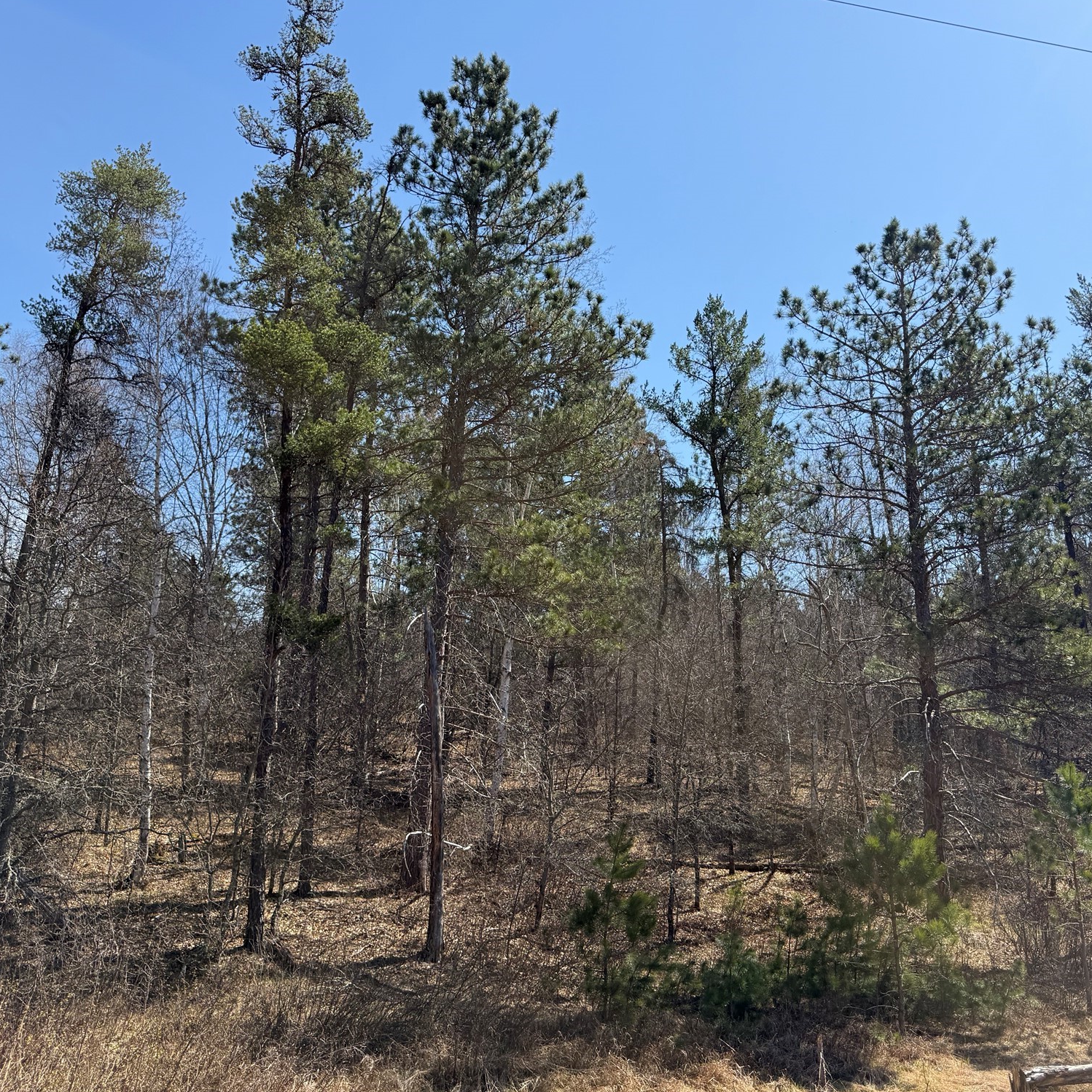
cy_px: 544
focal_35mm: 29
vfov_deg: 55.6
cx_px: 581
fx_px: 1035
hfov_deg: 55.6
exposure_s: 1/3279
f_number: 1.78
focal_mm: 6.76
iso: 80
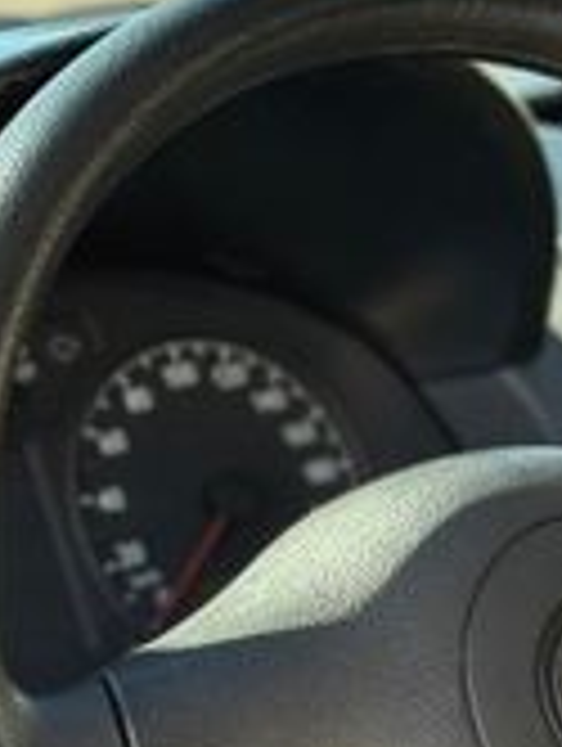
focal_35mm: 136
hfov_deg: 10.7
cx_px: 683
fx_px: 2936
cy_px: 742
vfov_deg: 14.3
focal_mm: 6.76
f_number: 1.78
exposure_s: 1/242
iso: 160
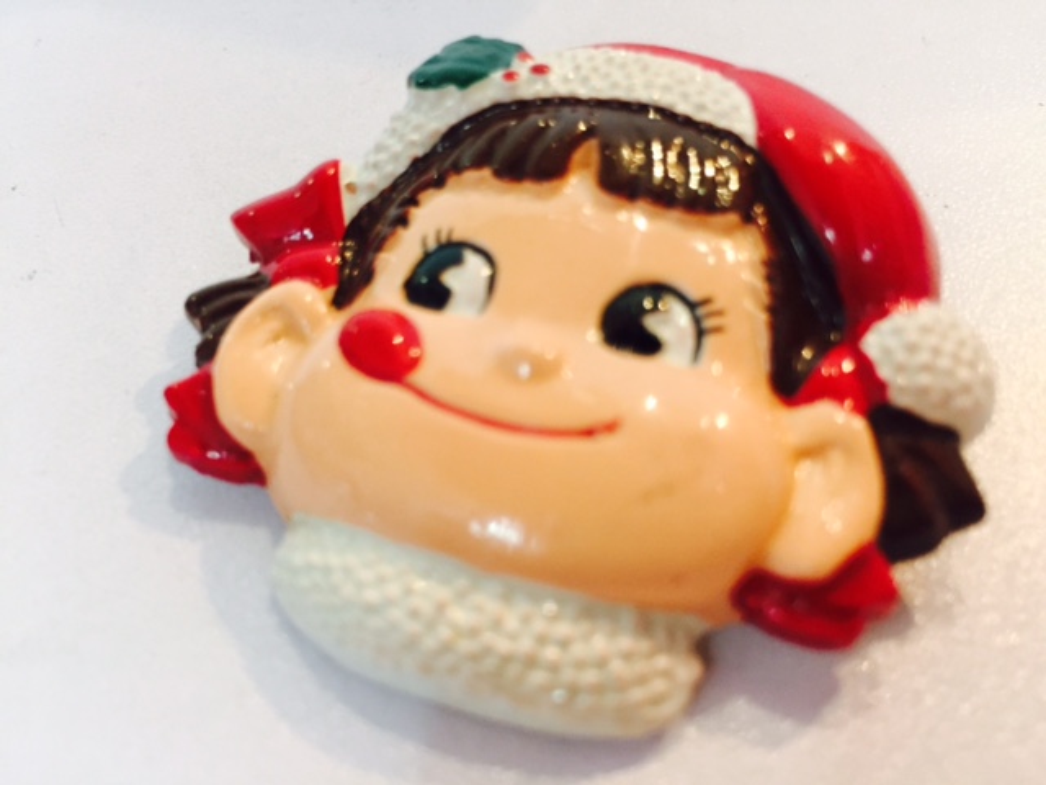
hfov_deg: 61.7
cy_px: 392
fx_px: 876
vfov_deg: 48.2
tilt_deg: -48.8
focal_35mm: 29
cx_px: 523
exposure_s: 1/33
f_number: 2.2
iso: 200
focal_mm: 4.15
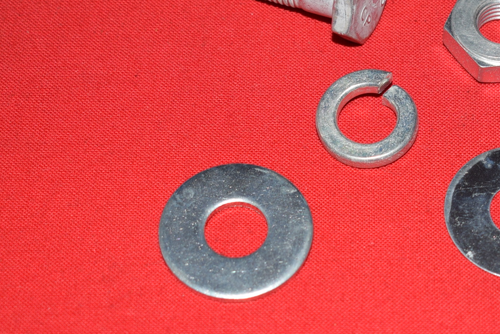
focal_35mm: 119
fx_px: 1654
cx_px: 363
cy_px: 171
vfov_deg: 11.5
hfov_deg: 17.1
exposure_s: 1/125
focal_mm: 34
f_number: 5.6
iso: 160
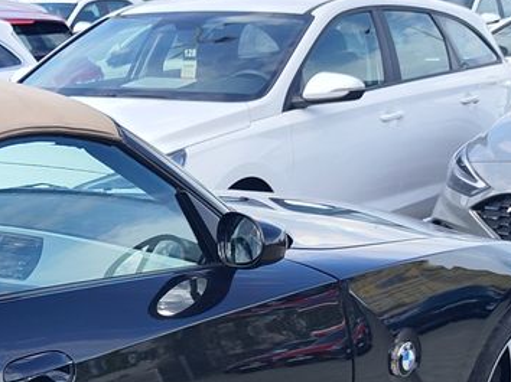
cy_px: 444
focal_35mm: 78
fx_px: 1151
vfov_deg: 18.0
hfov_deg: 22.1
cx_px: -178
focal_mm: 7.01
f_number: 1.69
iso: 50
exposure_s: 1/528
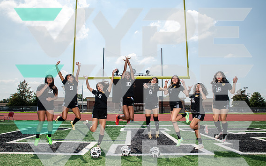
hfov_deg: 72.5
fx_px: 181
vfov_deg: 49.2
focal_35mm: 25
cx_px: 134
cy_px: 90
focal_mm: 24
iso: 100
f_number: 7.1
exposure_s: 1/320
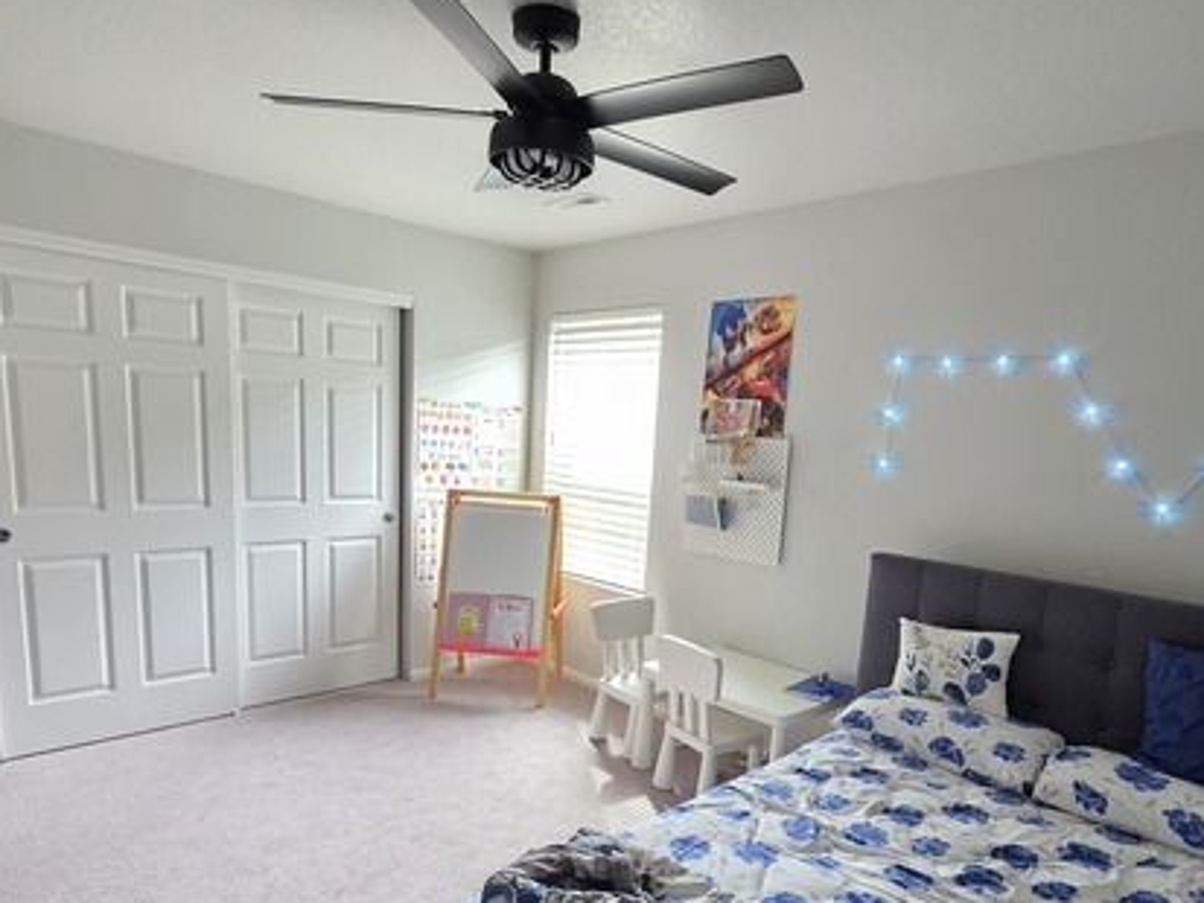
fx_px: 731
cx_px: 617
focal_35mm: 21
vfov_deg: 62.5
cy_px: 571
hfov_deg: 79.0
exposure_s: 1/60
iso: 320
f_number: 1.9
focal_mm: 2.2
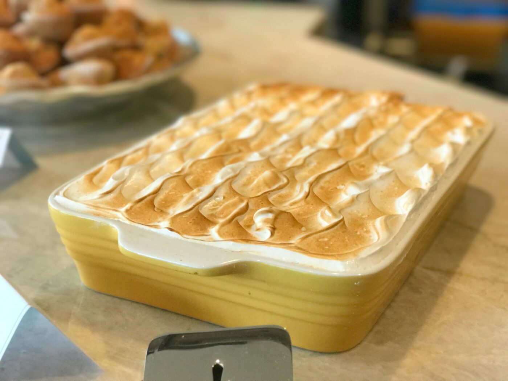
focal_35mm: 57
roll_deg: -1.6
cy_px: 190
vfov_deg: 25.7
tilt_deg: -21.2
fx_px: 836
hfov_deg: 33.8
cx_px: 254
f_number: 2.8
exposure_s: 1/60
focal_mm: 6.6
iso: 160
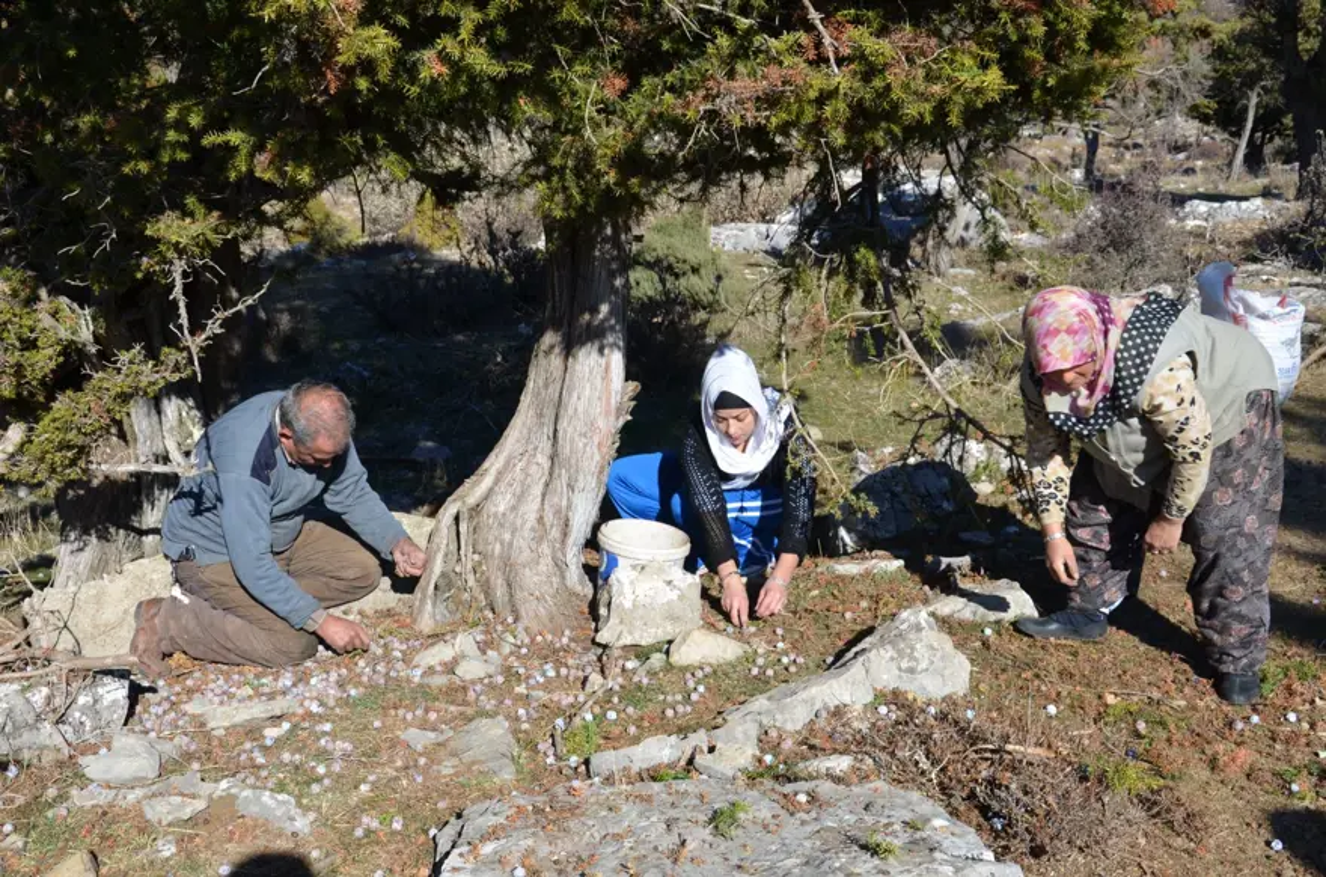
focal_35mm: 39
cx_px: 663
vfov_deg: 34.0
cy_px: 438
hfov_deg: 49.7
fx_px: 1433
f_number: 8
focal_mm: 26
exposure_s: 1/250
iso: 110
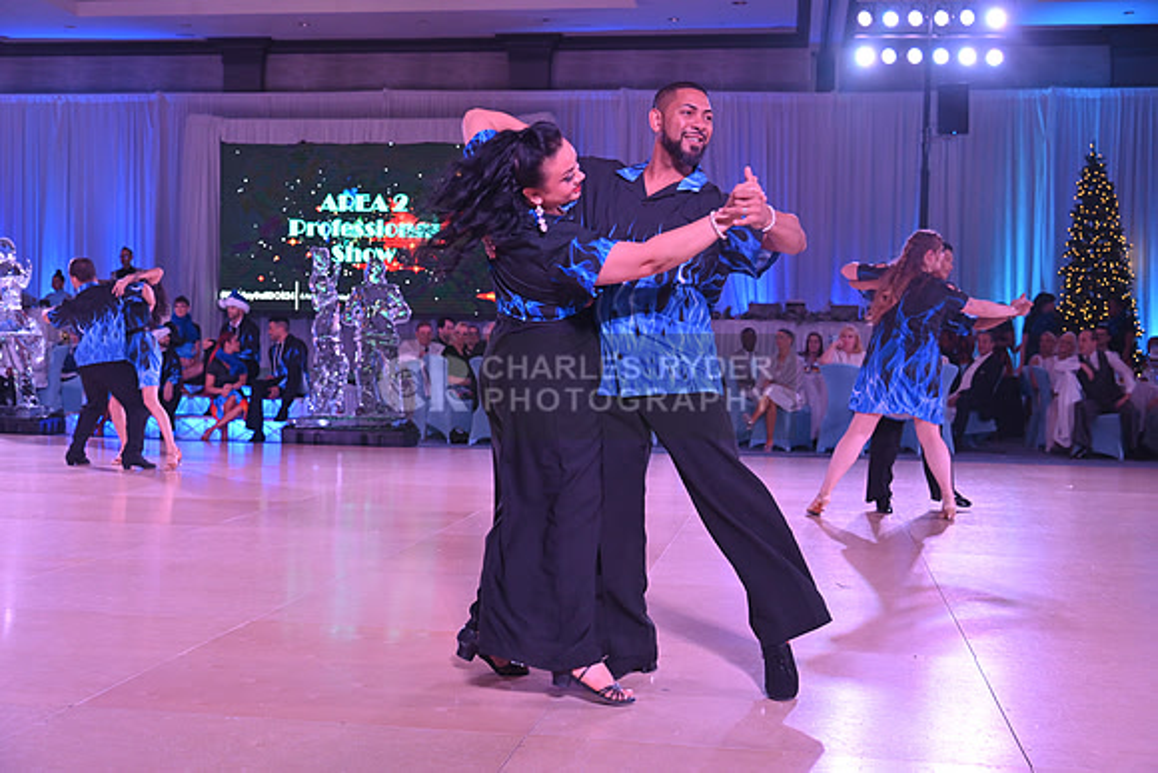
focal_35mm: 44
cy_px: 386
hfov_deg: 44.5
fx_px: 1416
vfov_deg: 30.5
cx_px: 579
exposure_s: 1/400
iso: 2800
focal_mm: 44
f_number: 5
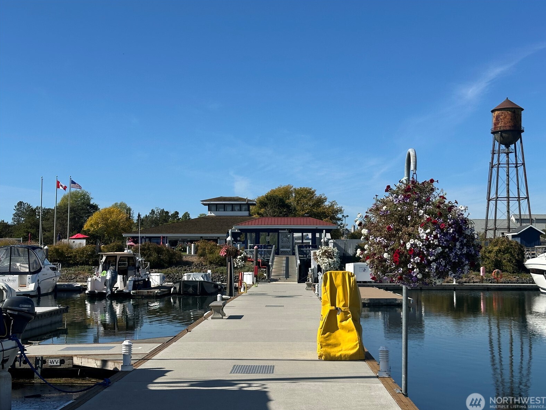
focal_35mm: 49
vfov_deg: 29.7
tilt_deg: +5.5
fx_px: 773
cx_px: 278
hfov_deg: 38.9
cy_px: 207
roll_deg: -1.3
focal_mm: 6.86
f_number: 1.78
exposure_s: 1/4566
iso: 64
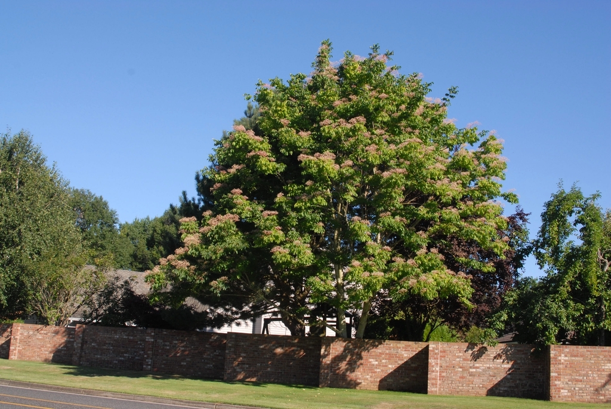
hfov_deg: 46.4
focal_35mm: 42
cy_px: 204
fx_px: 714
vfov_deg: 32.0
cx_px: 306
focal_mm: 28
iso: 400
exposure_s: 1/320
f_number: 9
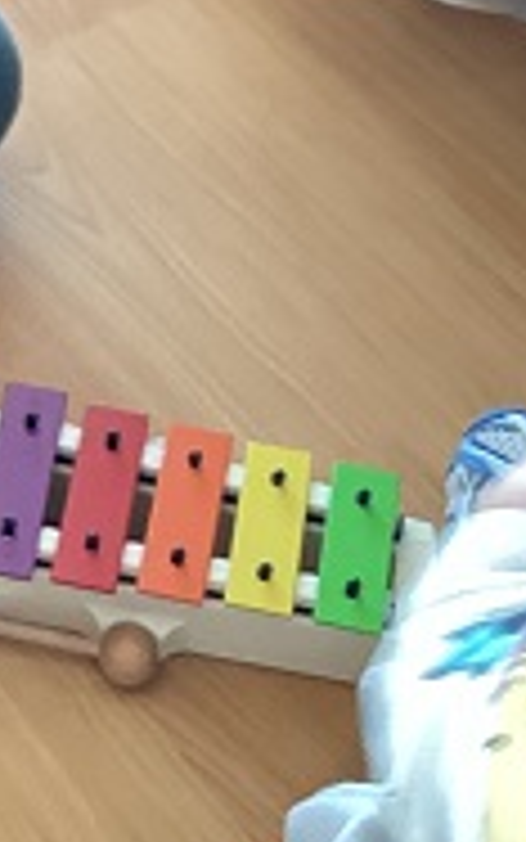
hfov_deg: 10.6
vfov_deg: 17.6
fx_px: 2681
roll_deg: +3.7
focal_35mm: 117
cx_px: -364
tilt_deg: -43.9
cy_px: 108
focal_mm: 3.3
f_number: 2.4
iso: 125
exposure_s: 1/60
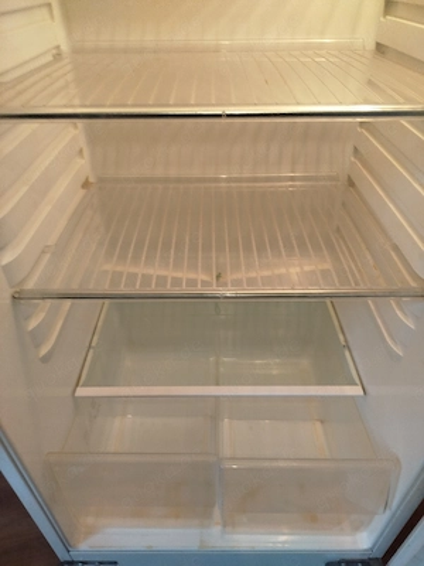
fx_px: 392
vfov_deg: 71.6
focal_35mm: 24
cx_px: 212
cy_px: 283
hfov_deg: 56.8
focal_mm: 5.31
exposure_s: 1/33
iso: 400
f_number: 1.7
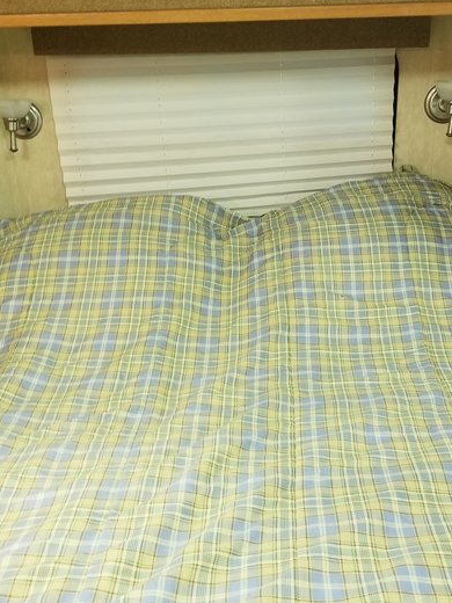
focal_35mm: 40
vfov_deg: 46.8
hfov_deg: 36.0
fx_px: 696
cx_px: 221
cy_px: 281
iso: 200
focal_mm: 4.3
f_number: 1.7
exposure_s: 1/15
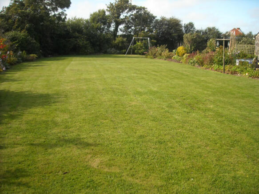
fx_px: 262
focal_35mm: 35
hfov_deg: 52.6
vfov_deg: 40.7
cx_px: 130
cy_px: 97
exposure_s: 1/129
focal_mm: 5.7
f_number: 5.6
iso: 64
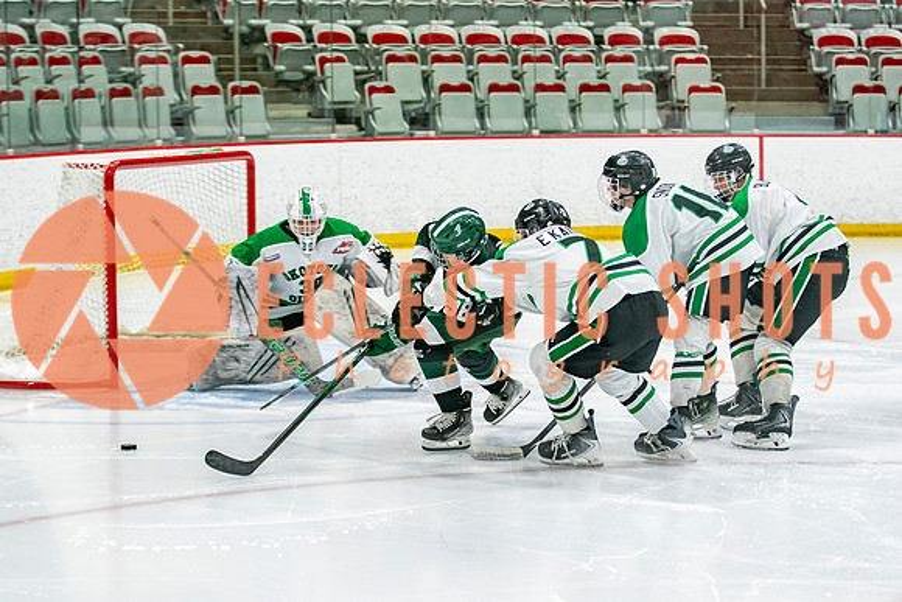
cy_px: 308
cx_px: 454
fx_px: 2751
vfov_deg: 12.5
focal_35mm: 110
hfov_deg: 18.6
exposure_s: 1/640
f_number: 3.2
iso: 800
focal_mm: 70
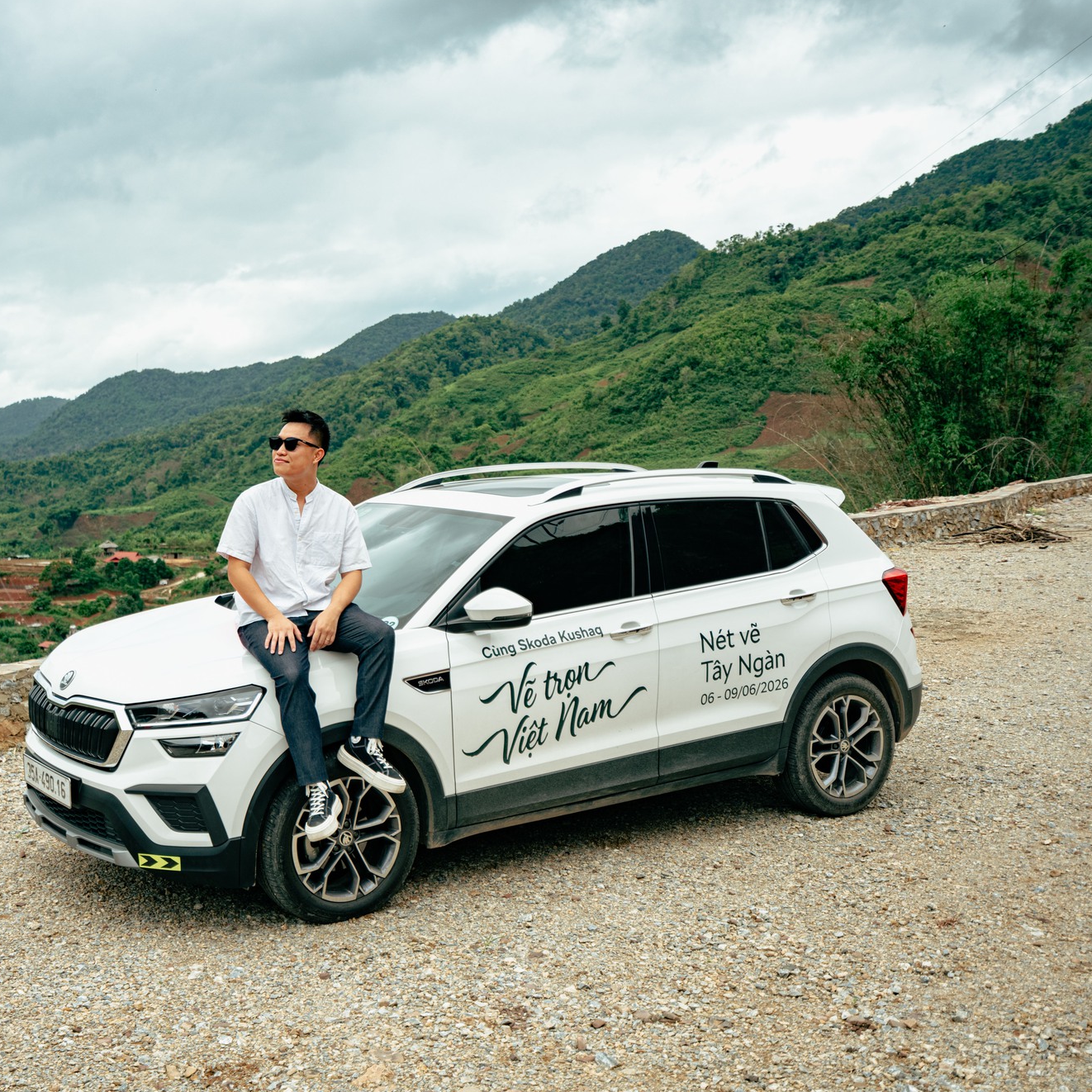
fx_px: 1606
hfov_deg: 37.0
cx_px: 339
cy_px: 546
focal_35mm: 45
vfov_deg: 37.6
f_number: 4
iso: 200
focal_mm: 35
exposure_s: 1/1000
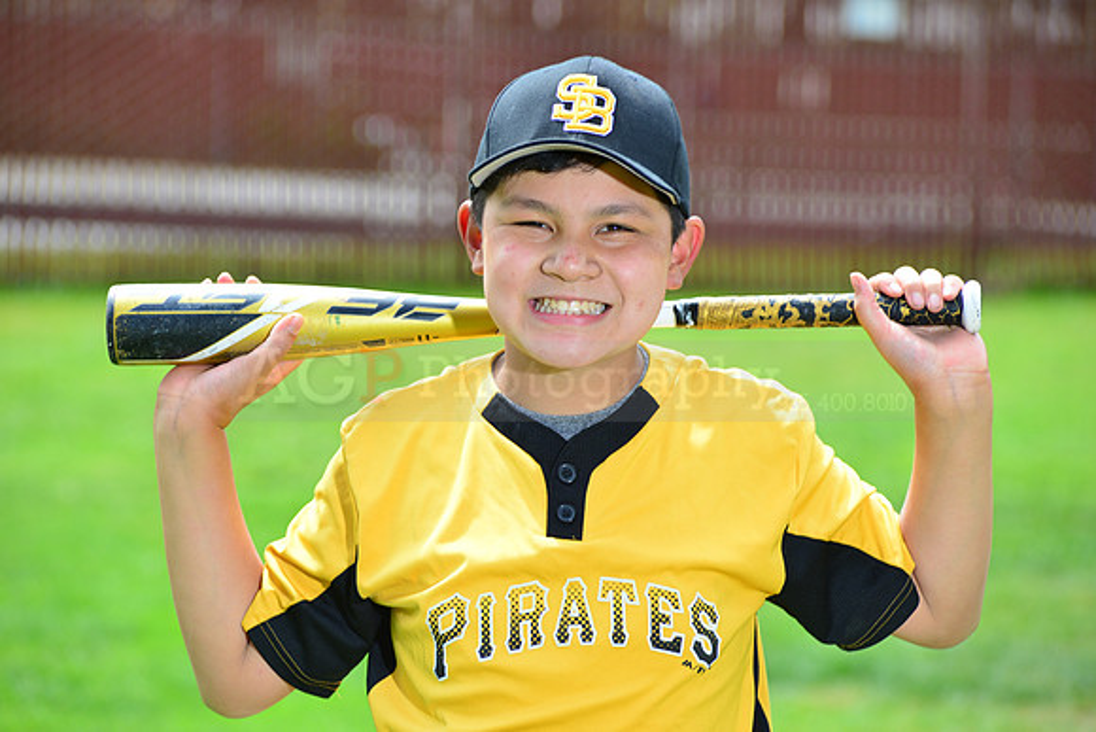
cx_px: 548
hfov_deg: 12.1
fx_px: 5177
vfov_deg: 8.1
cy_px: 366
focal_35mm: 170
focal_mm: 170
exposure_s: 1/200
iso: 200
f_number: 8
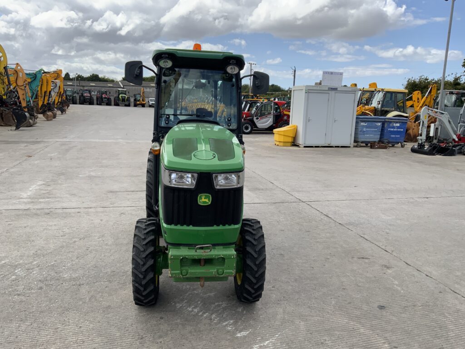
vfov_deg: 48.2
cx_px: 232
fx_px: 390
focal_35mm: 29
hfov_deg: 61.7
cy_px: 174
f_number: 1.8
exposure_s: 1/1144
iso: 16
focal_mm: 3
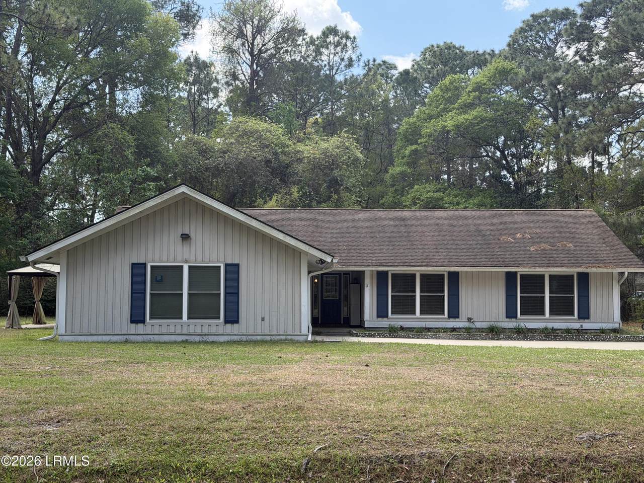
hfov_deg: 39.7
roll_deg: +0.1
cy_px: 242
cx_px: 322
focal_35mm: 48
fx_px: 893
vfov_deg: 30.3
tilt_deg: +3.7
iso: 100
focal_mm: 6.76
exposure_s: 1/1203
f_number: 1.78
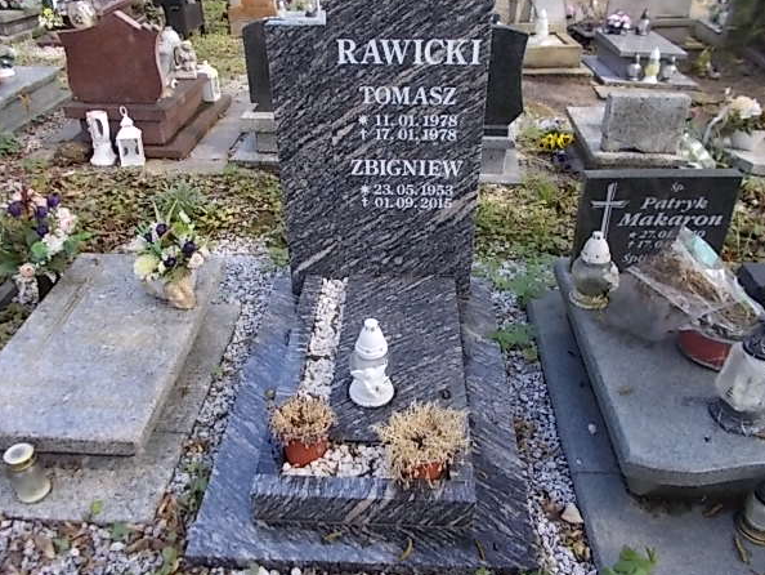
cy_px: 272
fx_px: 619
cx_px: 382
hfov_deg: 63.4
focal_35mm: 28
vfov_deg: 49.8
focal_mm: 4.6
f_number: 3.2
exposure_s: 1/100
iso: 80
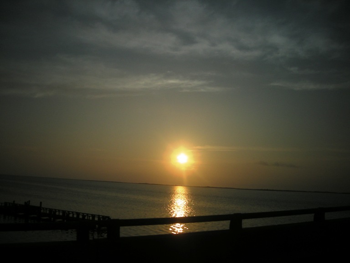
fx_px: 354
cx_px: 175
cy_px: 132
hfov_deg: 52.6
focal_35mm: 35
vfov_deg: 40.7
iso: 50
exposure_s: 1/1500
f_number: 5.7
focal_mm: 5.7
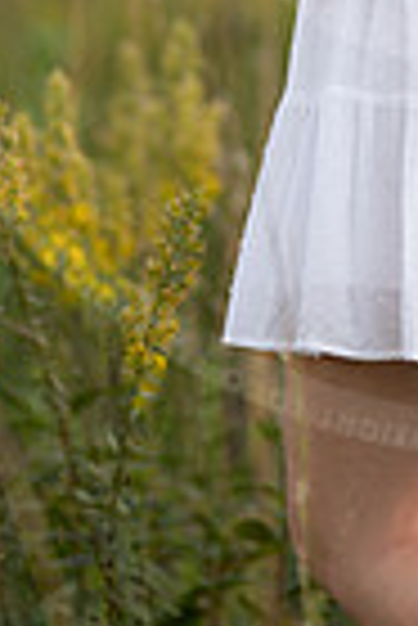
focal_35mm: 275
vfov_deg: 7.4
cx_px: 481
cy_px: -126
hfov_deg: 5.0
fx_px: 4777
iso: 100
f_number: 1.2
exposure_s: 1/1000
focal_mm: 85
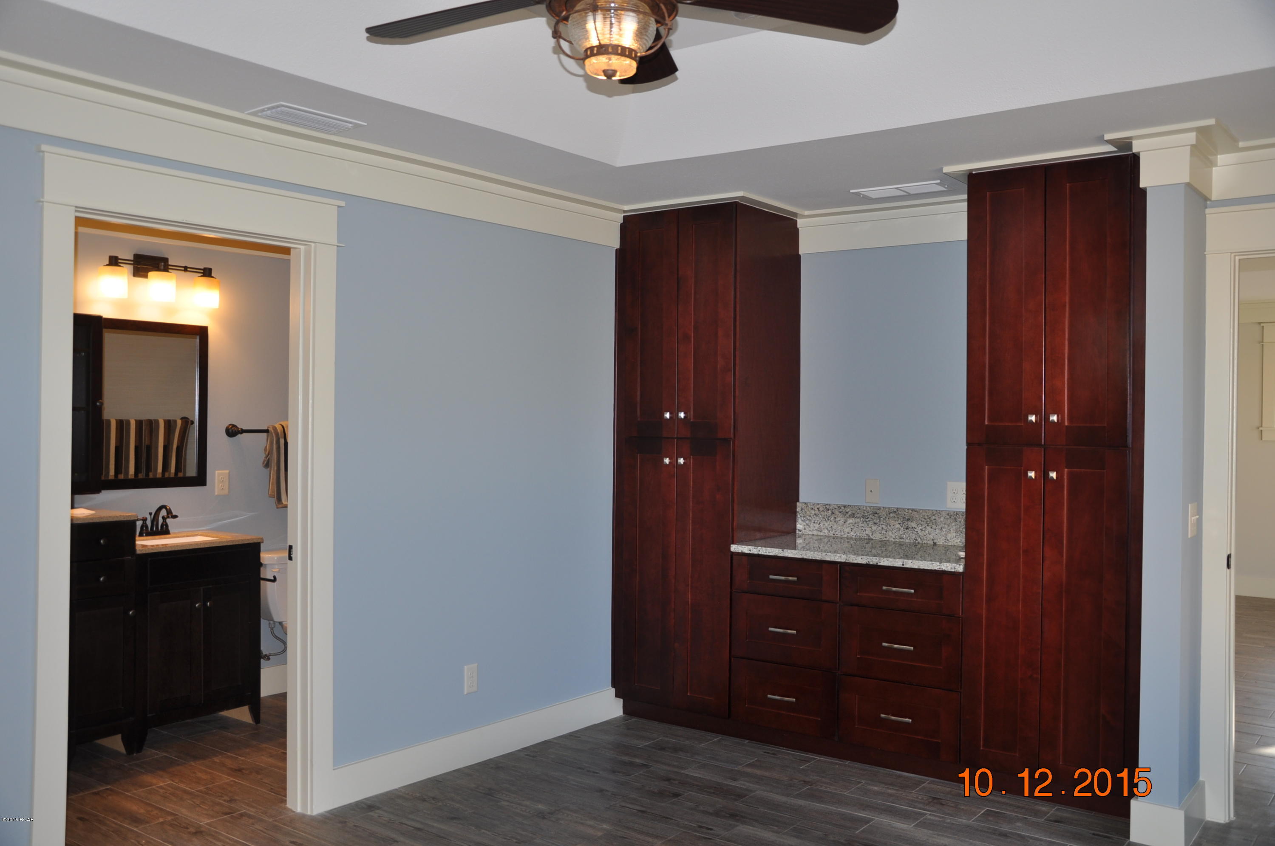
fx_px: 1114
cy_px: 423
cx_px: 638
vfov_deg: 41.6
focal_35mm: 32
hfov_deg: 59.6
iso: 200
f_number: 3.8
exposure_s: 1/60
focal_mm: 21
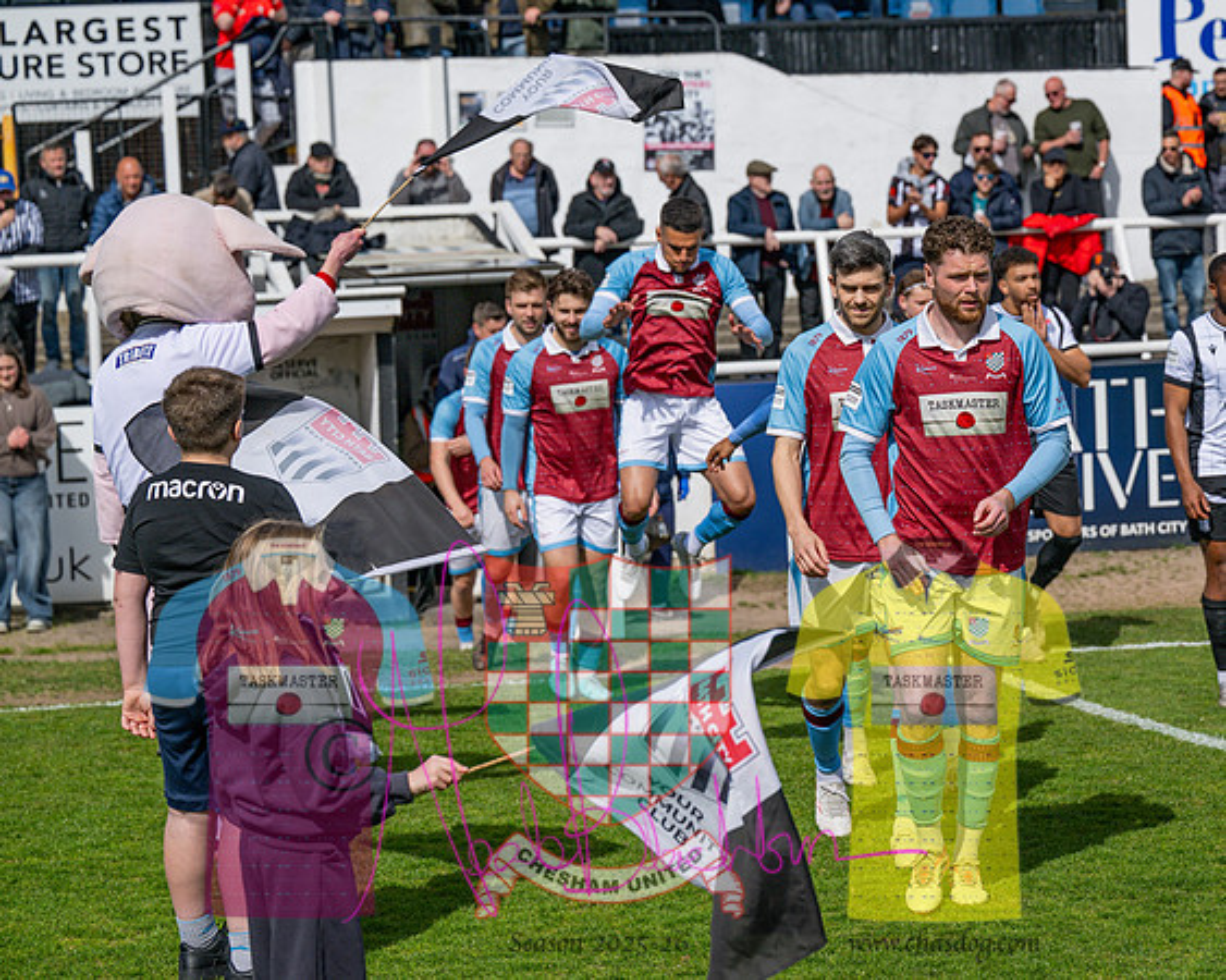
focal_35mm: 103
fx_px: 3728
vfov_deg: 15.0
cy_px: 476
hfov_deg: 18.6
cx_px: 872
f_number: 4
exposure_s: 1/6400
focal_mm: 77
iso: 200
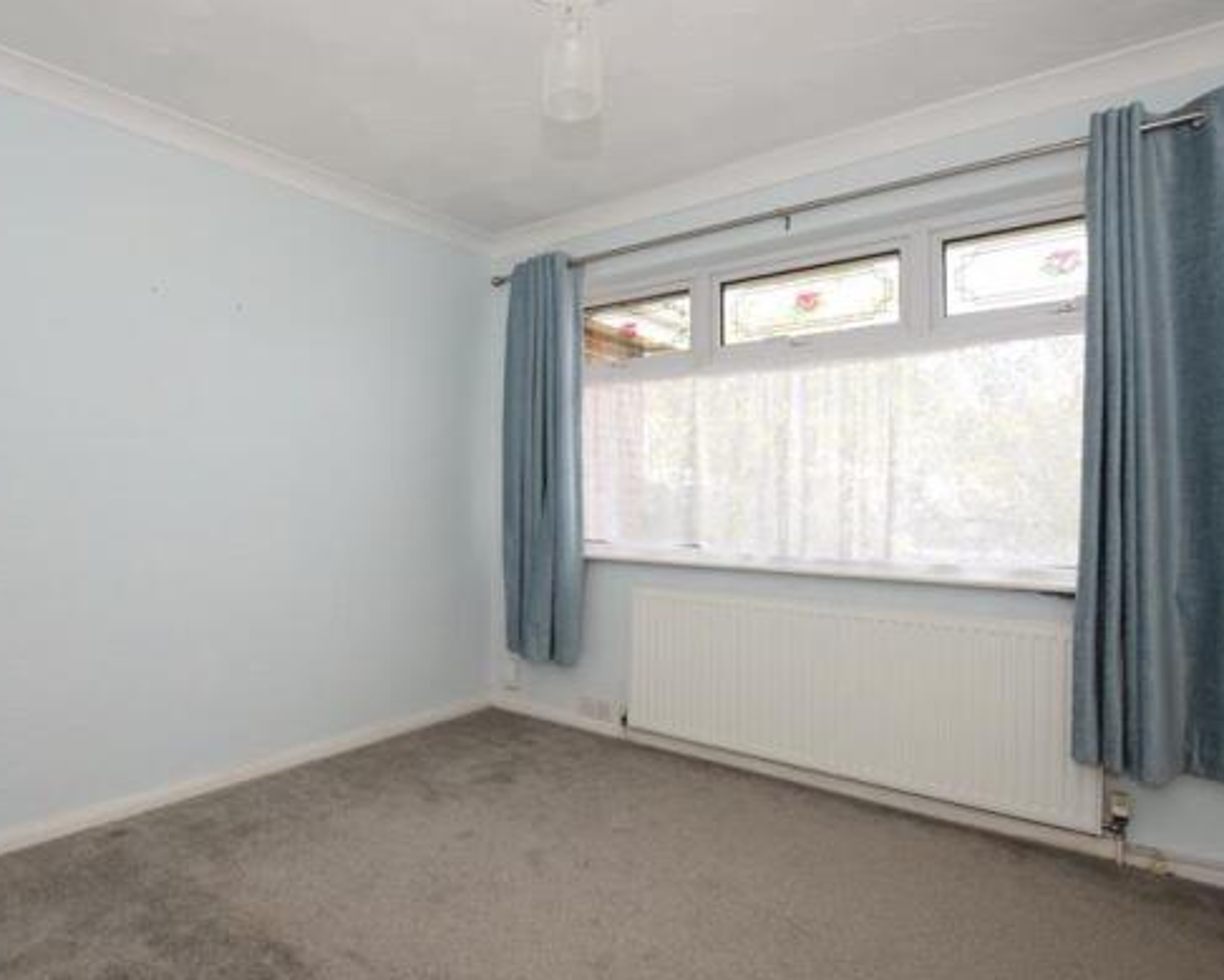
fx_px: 688
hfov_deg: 82.6
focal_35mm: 19
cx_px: 511
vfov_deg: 70.9
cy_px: 485
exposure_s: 1/125
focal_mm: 10
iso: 400
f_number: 9
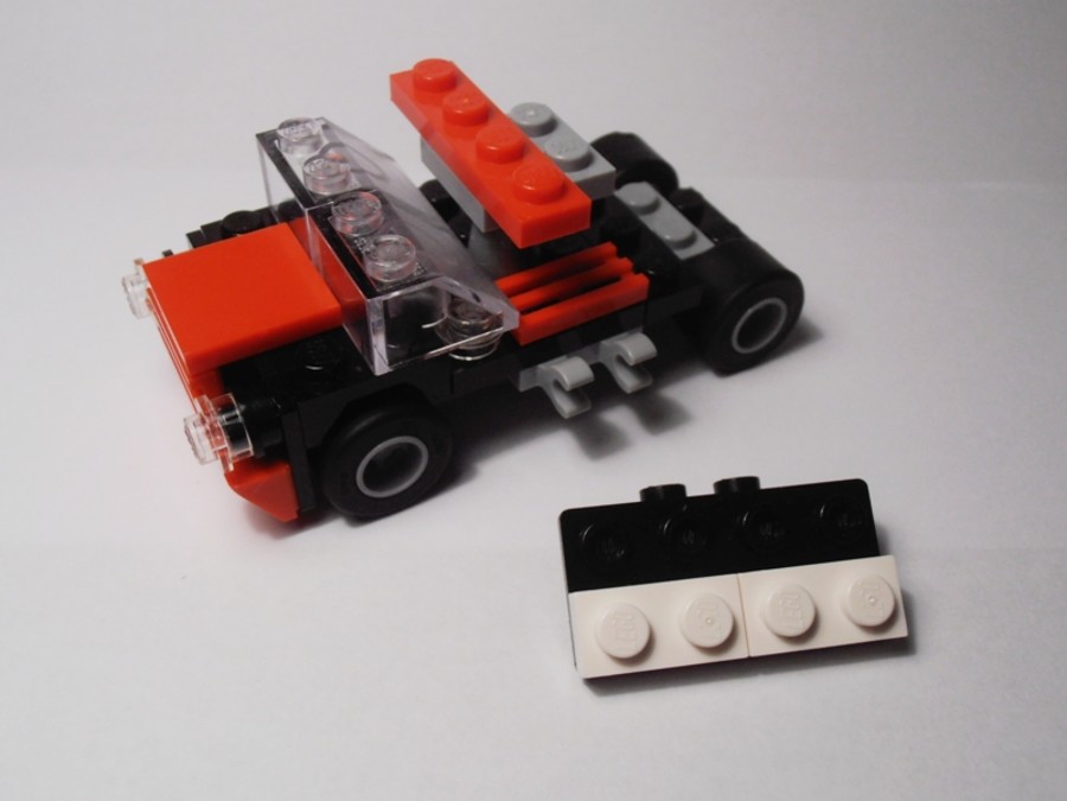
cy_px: 400
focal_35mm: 37
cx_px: 534
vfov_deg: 38.7
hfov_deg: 50.1
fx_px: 1140
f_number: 3.9
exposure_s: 1/160
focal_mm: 6.61
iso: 80
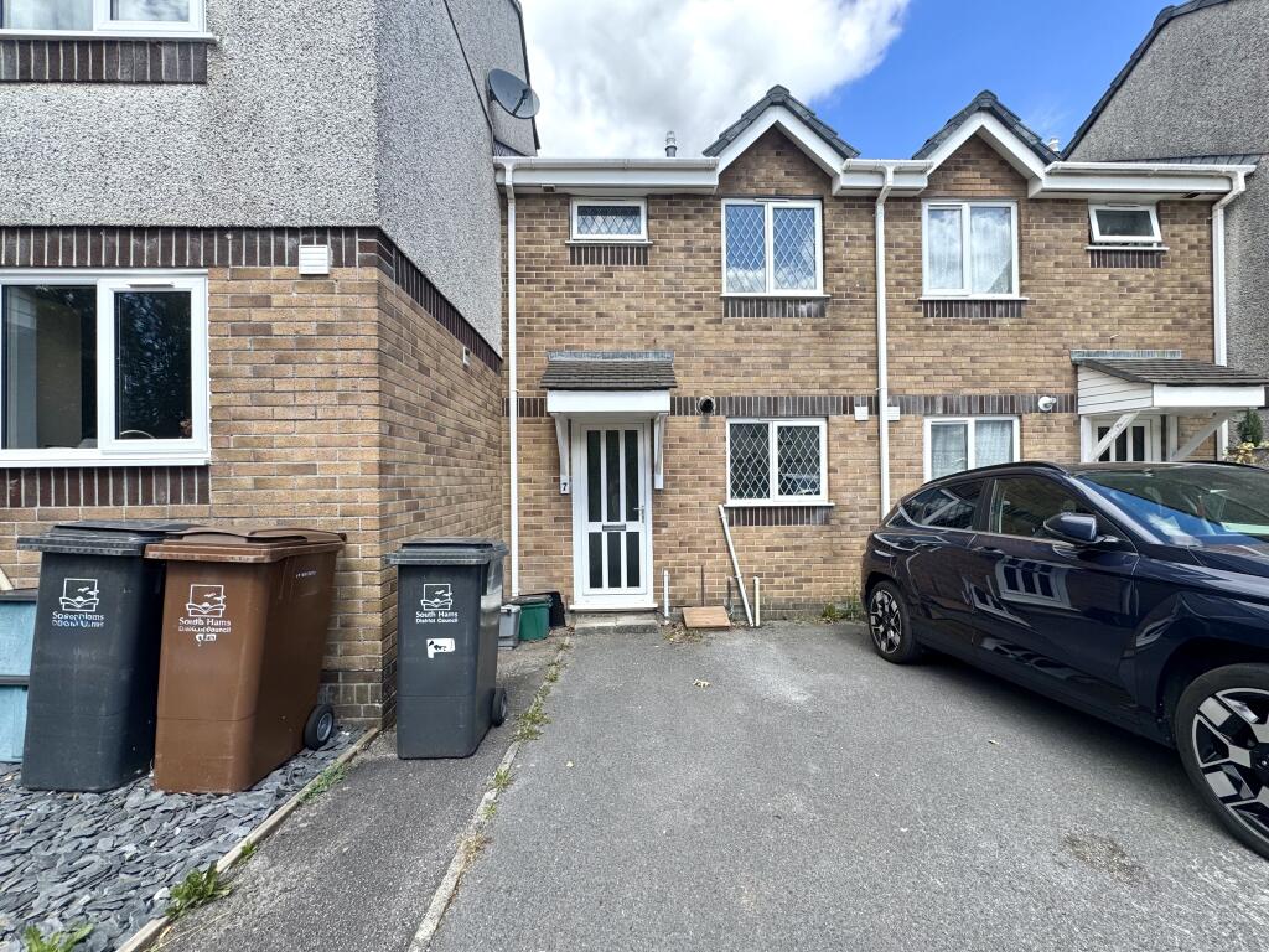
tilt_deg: +1.0
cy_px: 476
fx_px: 513
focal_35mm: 14
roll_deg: +1.0
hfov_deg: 102.1
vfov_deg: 85.7
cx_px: 634
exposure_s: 1/771
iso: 40
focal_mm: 2.22
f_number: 2.2
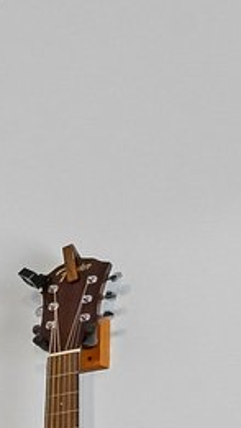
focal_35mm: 115
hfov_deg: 5.7
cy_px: 737
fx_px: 1305
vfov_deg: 16.1
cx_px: -1097
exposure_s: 1/15
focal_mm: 14
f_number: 8
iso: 640
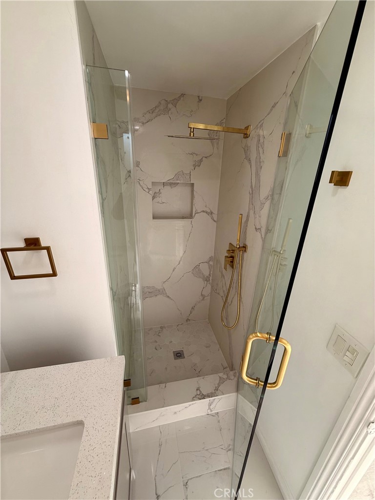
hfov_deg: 85.7
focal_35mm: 14
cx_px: 188
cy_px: 250
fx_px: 202
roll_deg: -2.9
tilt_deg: -19.6
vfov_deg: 102.1
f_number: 2.2
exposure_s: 1/120
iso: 64
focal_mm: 2.22
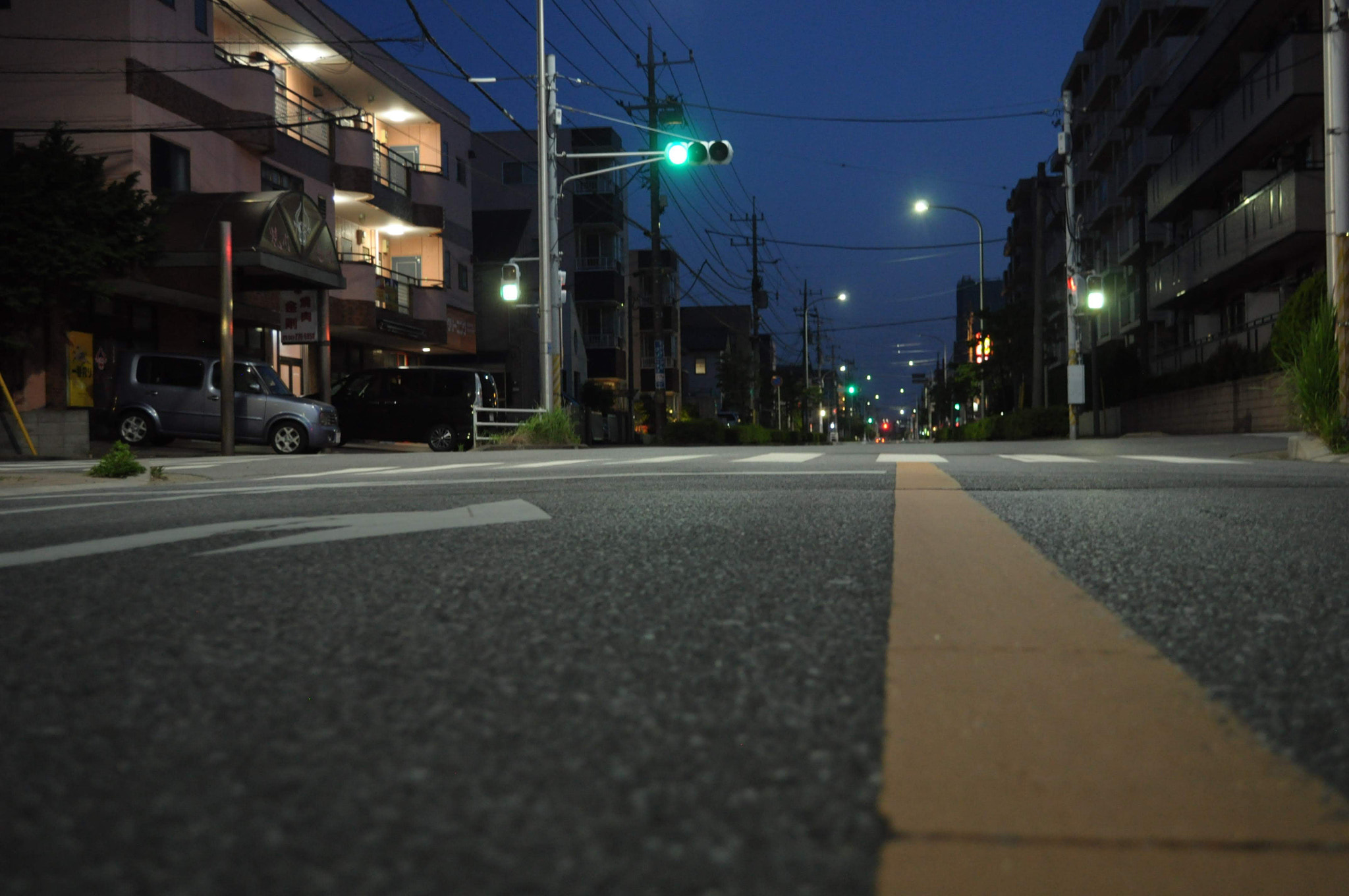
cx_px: 674
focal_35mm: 48
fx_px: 1796
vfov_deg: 28.0
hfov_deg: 41.2
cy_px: 448
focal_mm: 32
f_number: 4.8
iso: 1000
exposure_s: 1/6
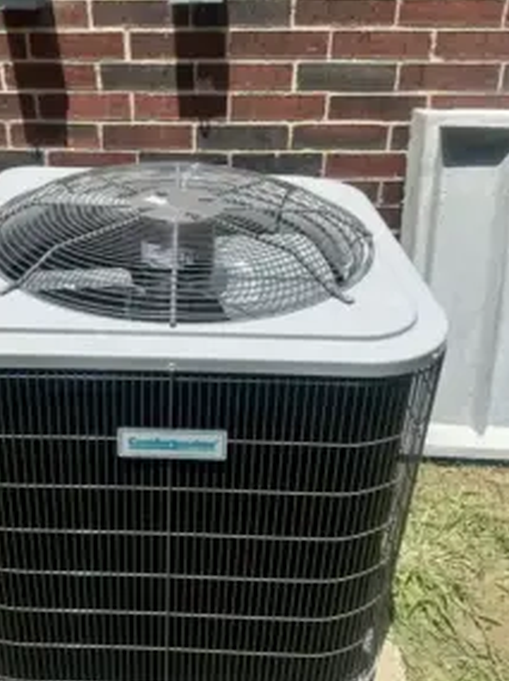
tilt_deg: -25.3
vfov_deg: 51.3
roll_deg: +0.7
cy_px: 295
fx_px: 707
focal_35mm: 36
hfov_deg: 39.0
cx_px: 160
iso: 80
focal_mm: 6.86
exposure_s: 1/3717
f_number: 1.78
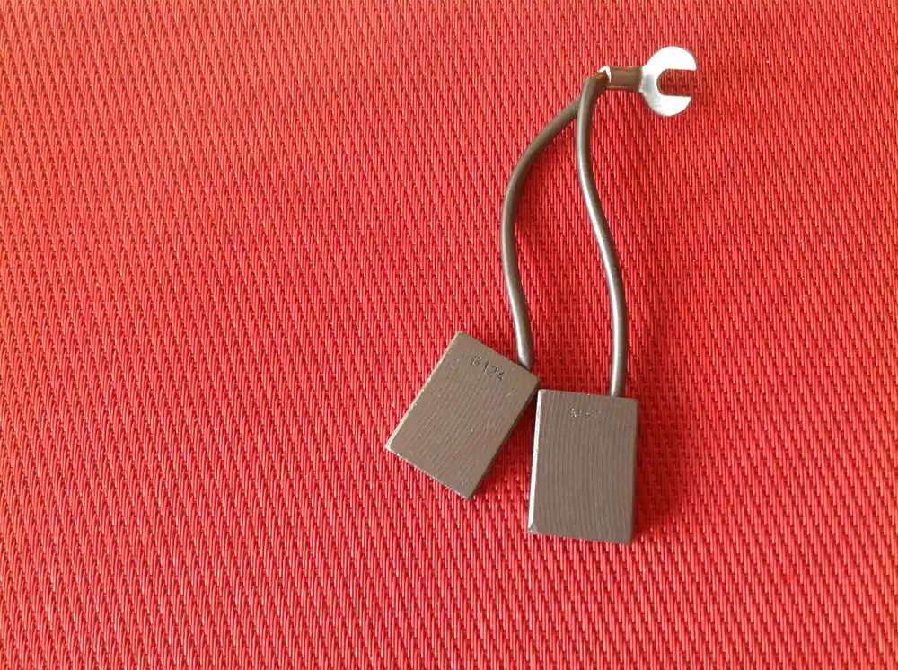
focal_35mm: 35
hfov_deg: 52.7
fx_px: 906
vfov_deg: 40.6
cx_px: 449
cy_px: 335
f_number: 2.4
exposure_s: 1/30
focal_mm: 4.28
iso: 50
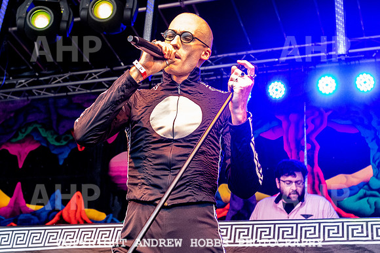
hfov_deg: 32.6
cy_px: 93
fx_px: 649
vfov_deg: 22.1
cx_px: 154
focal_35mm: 61
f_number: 5
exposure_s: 1/800
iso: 3200
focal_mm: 35
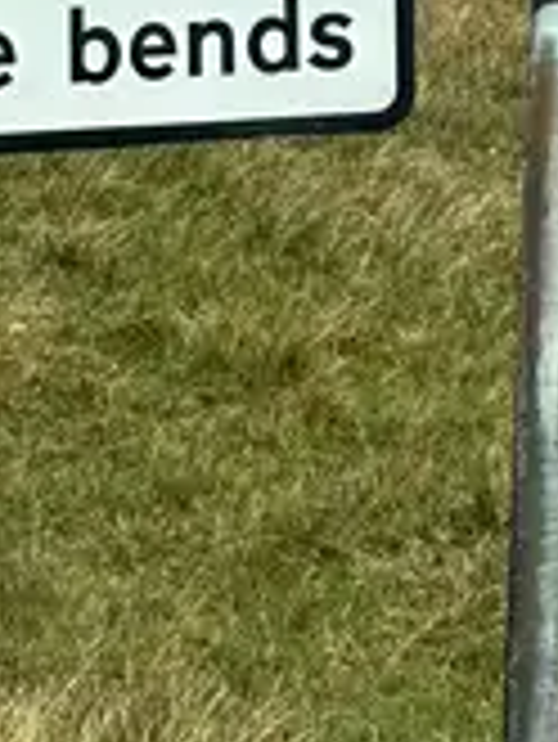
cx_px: 306
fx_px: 8007
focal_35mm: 373
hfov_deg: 4.0
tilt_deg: +9.8
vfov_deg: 5.2
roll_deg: -3.0
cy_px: -764
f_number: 2.8
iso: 32
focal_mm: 9
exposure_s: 1/669
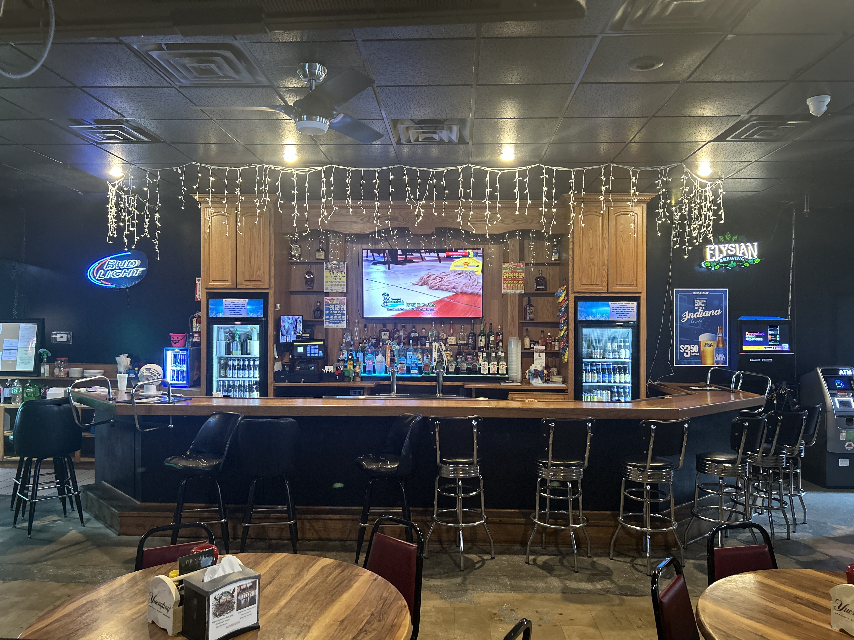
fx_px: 641
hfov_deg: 67.3
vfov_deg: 53.1
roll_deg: -0.4
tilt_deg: +1.3
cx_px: 427
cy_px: 320
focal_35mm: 26
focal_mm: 5.7
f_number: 1.5
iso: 500
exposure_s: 1/60
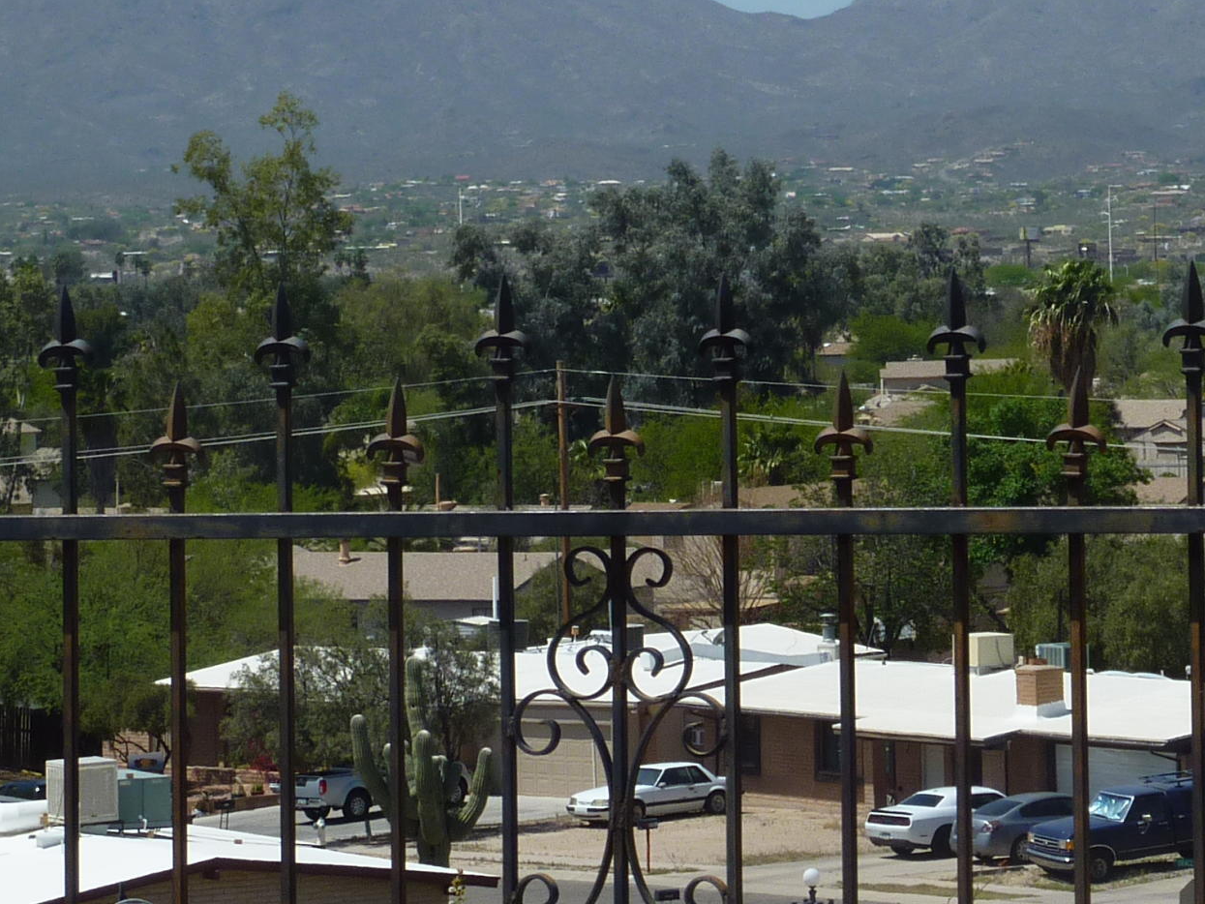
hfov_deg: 10.5
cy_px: -160
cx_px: 1047
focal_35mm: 188
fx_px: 6545
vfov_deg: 7.8
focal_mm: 12.8
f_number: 5.6
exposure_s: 1/640
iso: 80
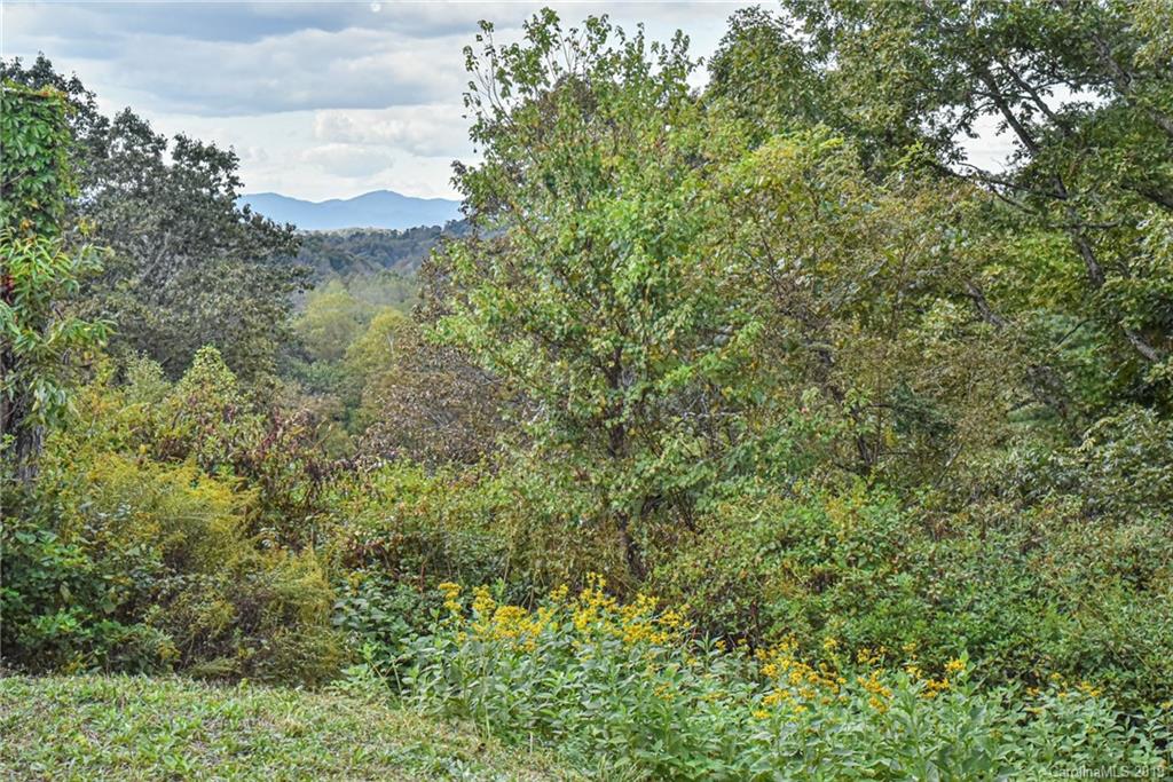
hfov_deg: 32.4
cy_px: 391
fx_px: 2020
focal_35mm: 62
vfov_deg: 21.9
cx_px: 586
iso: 4000
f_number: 11
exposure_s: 1/500
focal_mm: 62
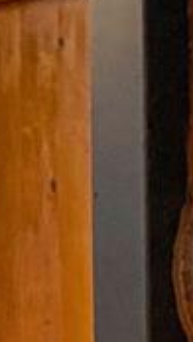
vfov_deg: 12.9
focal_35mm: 167
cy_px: 208
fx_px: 1518
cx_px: -782
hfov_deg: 5.5
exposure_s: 1/60
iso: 160
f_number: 1.8
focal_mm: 4.25
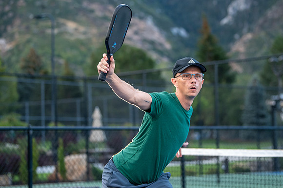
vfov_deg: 12.6
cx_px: 148
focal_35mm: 108
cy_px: 100
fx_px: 852
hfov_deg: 18.9
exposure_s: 1/1000
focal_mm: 82
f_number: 2.8
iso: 1250
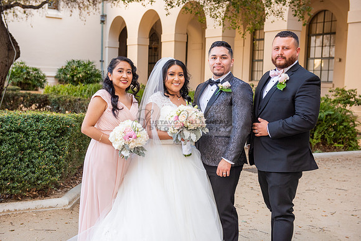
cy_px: 120
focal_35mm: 52
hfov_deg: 38.2
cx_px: 180
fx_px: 522
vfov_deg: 26.0
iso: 640
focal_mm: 52
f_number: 4.5
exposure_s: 1/200
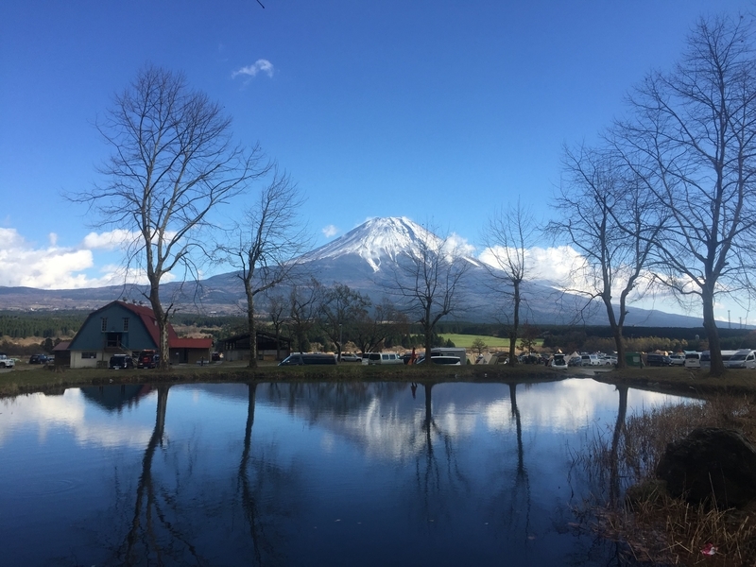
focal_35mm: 29
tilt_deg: +5.4
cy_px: 284
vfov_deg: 48.2
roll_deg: -0.3
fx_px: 633
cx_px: 378
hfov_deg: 61.7
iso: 32
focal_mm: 4.15
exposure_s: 1/1522
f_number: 2.2
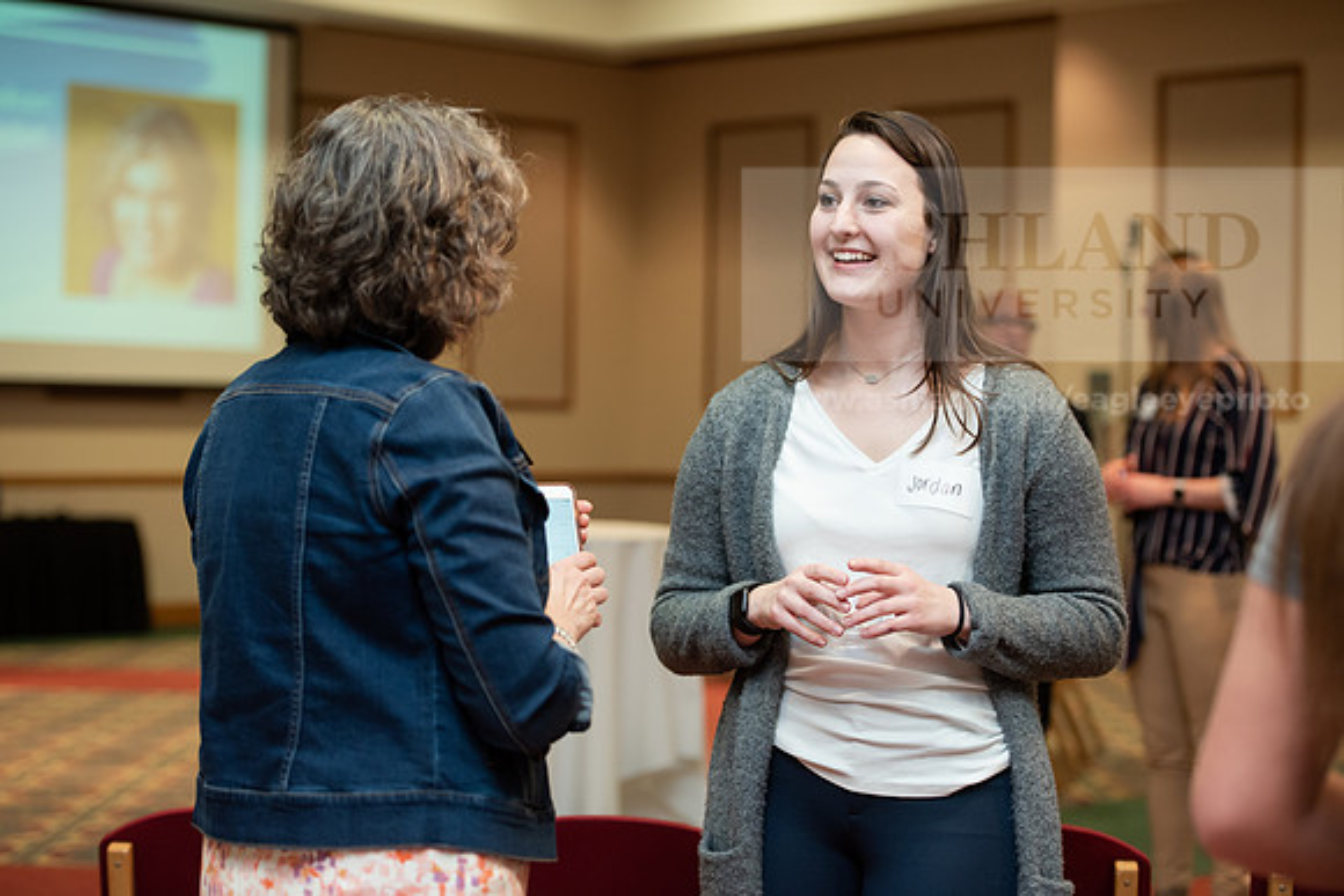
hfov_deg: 26.0
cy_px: 448
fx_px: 2913
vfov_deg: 17.5
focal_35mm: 78
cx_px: 672
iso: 1250
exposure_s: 1/200
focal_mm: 78
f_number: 3.5
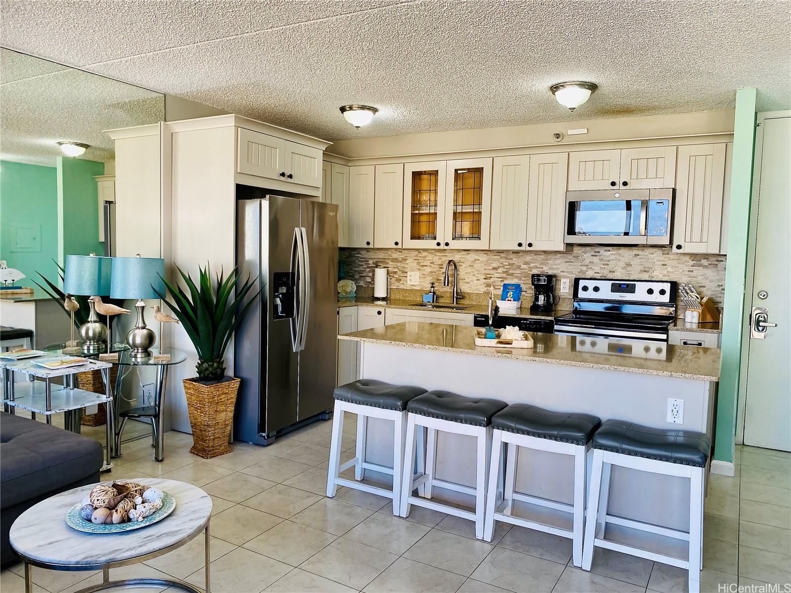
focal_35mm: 26
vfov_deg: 53.1
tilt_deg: -6.7
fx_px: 594
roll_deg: -1.7
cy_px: 296
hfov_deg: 67.3
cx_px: 396
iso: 64
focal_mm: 4.25
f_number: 1.8
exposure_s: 1/120
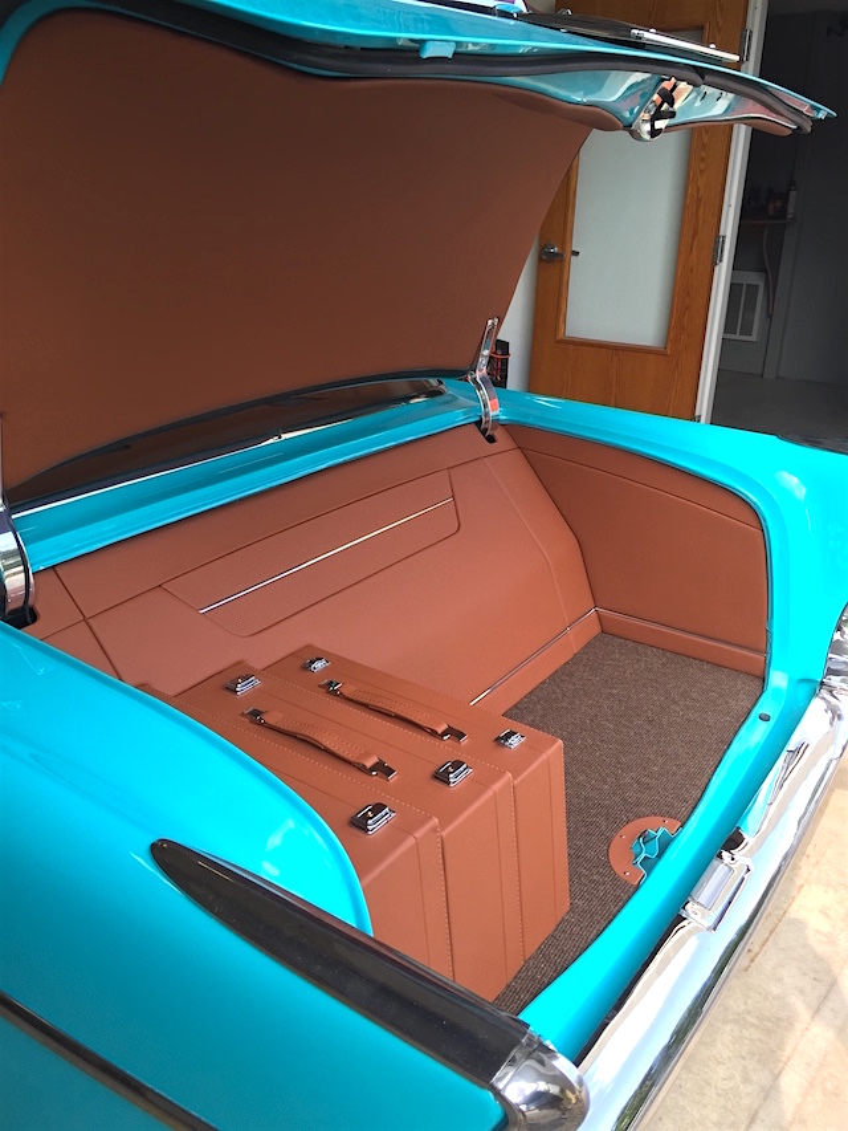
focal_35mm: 29
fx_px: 947
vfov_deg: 61.7
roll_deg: -1.6
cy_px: 566
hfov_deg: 48.2
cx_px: 424
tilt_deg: -20.3
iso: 32
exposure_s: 1/188
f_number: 2.2
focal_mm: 4.15
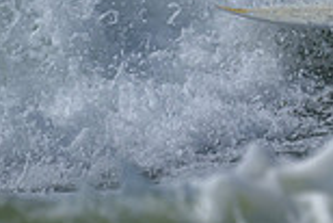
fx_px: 39080
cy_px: -107
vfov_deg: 0.3
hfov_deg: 0.5
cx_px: 551
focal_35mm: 4221
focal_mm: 1120
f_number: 9
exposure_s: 1/4000
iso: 720
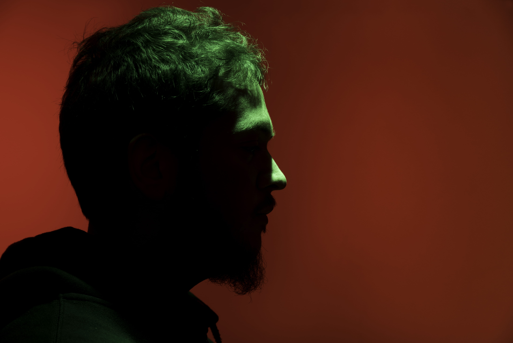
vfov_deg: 19.5
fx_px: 998
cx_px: 256
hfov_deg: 28.8
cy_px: 172
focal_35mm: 70
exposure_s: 1/60
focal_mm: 70
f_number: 6.3
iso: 100
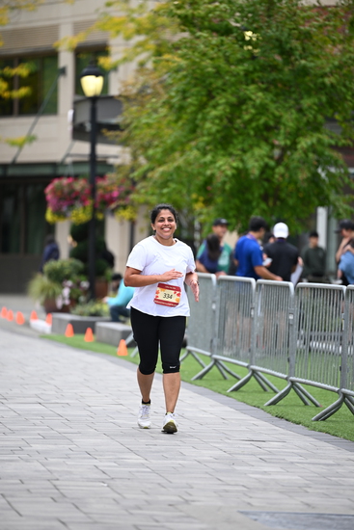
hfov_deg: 6.9
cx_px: 177
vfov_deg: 10.3
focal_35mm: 200
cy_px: 265
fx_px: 2948
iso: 640
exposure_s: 1/2000
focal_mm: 200
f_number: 2.8
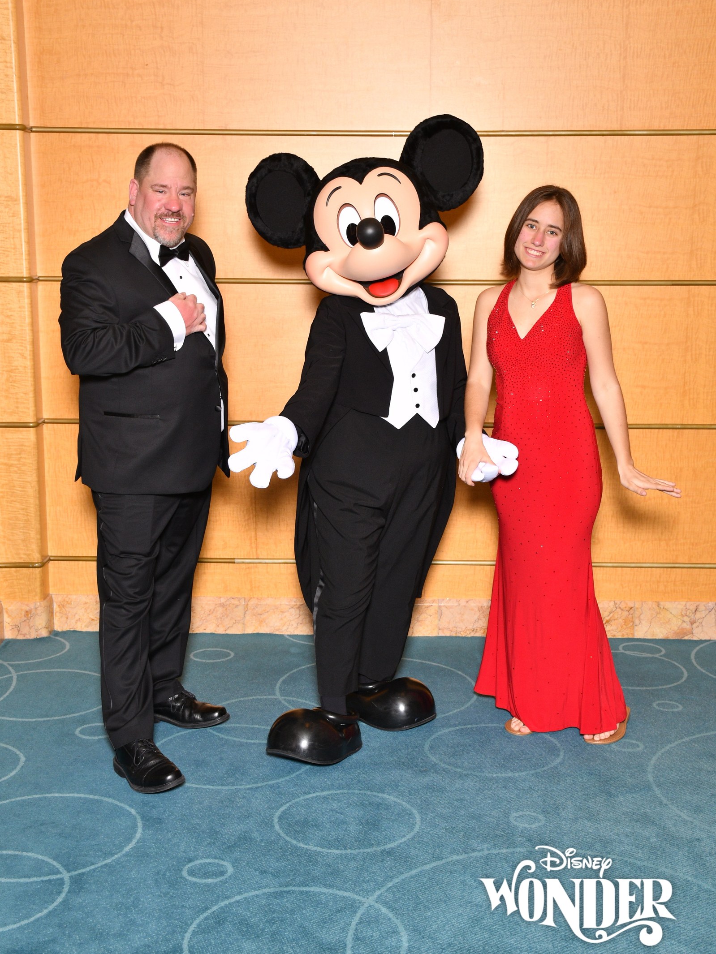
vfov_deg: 36.8
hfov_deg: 28.0
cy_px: 452
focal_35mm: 52
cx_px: 358
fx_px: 1434
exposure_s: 1/125
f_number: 5.6
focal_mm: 32
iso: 400
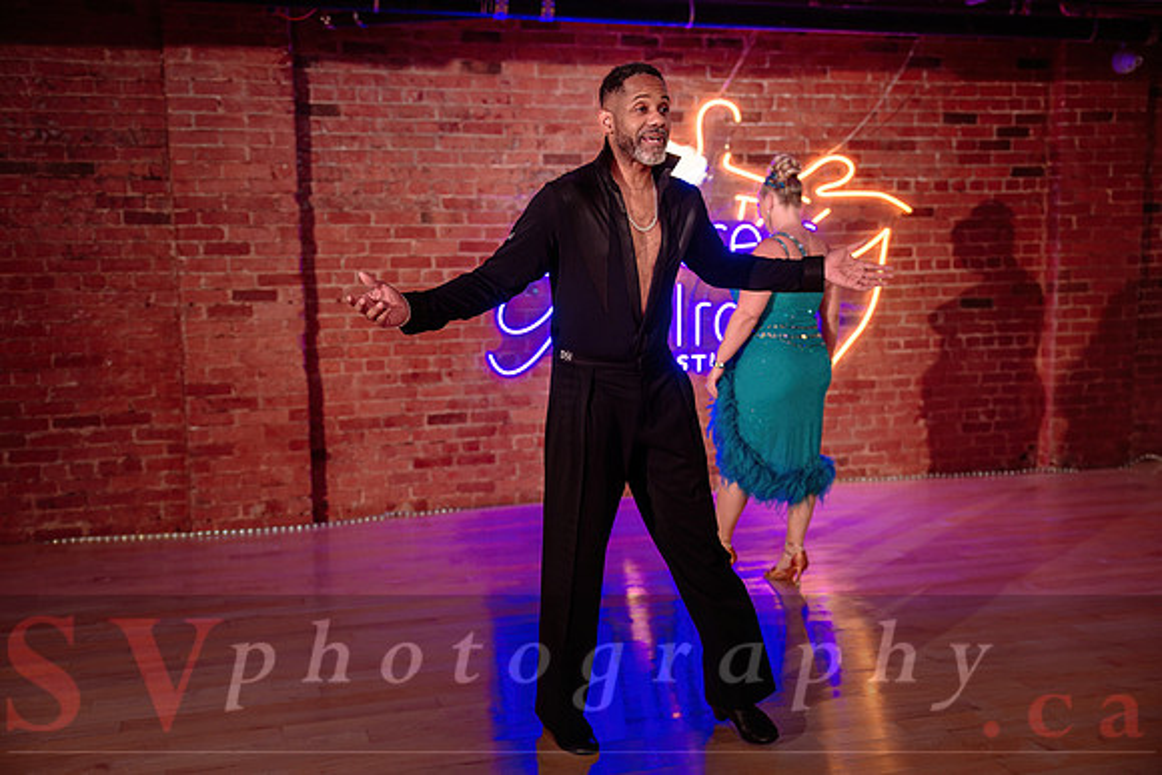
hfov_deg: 51.9
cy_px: 388
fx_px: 1195
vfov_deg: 36.0
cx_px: 581
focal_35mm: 37
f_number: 2
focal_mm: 37
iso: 500
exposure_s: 1/200
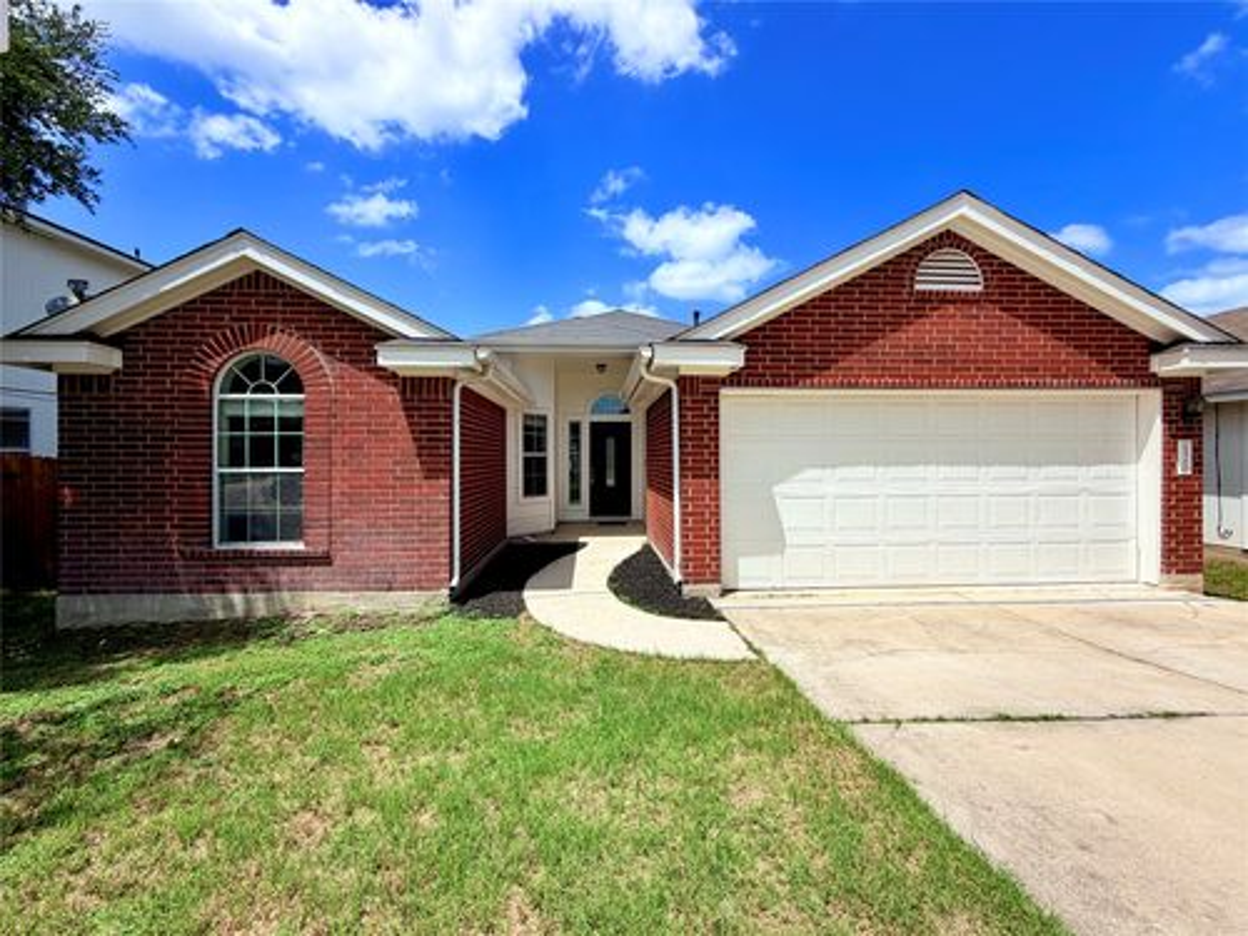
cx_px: 624
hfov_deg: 102.1
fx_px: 505
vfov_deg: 85.7
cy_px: 468
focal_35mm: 14
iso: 20
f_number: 2.2
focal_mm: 2.22
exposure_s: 1/1068
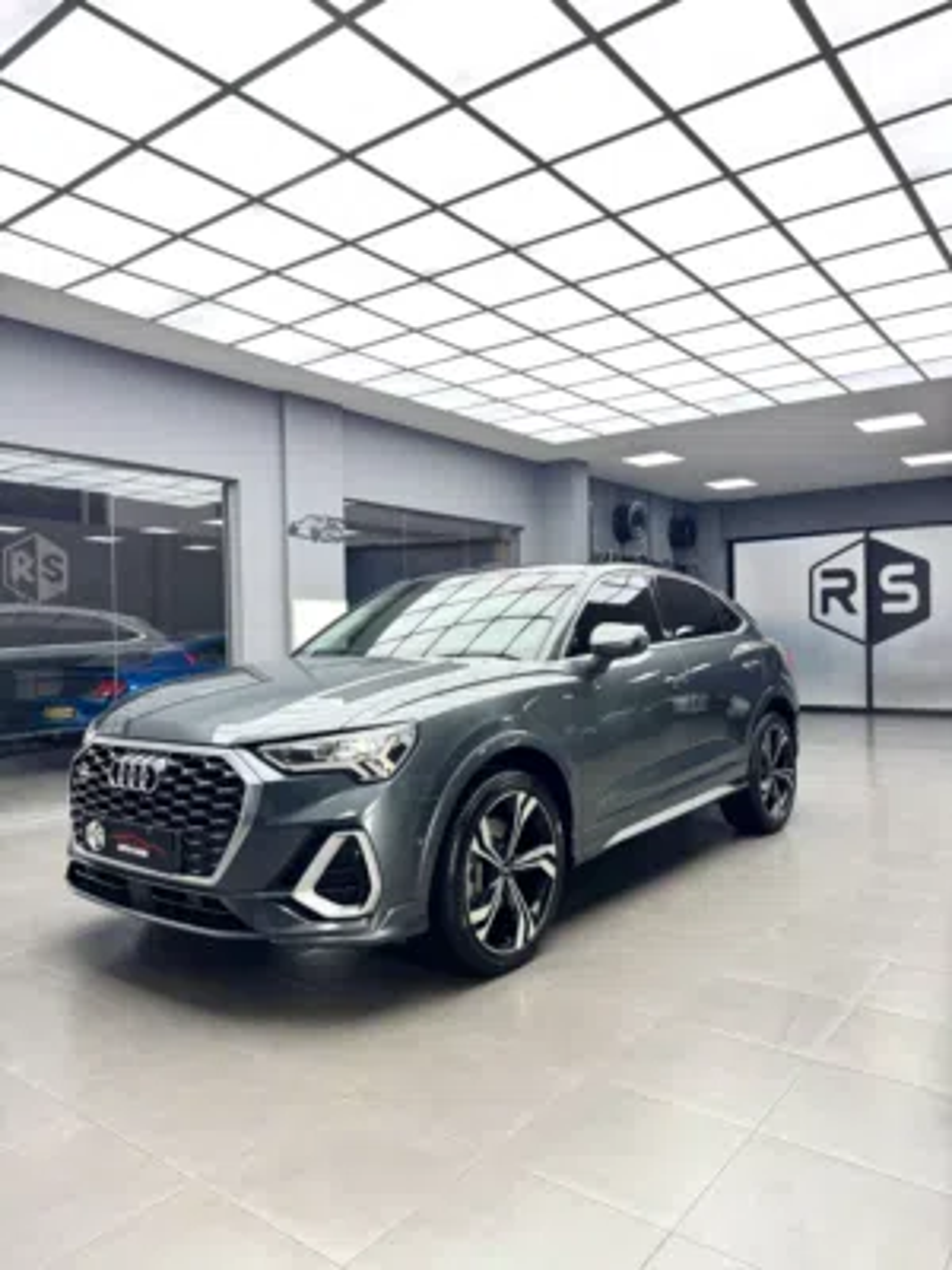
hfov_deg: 56.8
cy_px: 635
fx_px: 880
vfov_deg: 71.6
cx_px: 476
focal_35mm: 24
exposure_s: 1/115
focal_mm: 6.76
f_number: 1.78
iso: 80
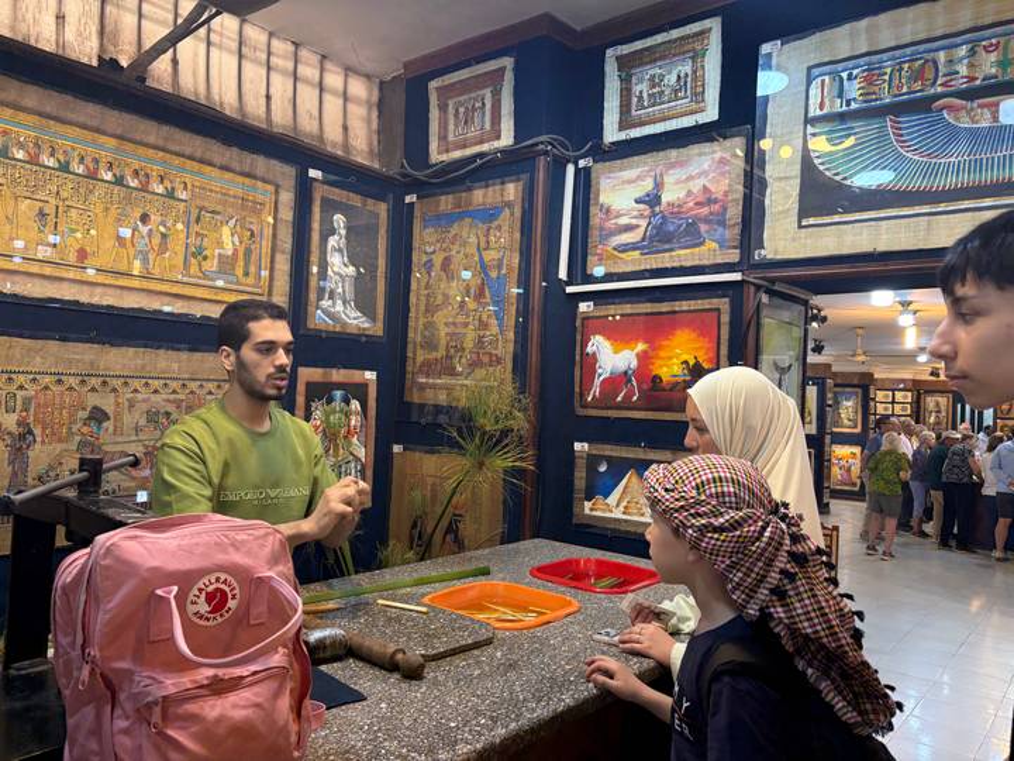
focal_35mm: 26
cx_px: 507
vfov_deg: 53.1
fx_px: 762
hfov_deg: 67.3
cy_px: 380
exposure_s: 1/100
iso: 160
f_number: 1.6
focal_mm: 5.96
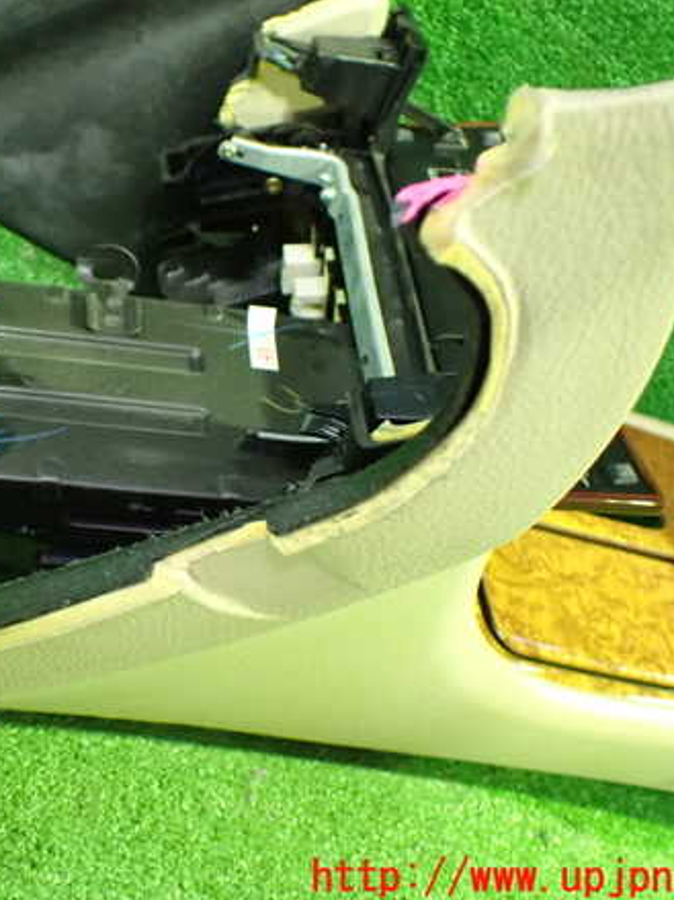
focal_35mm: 41
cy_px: 443
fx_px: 1065
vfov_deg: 45.8
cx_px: 160
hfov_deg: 34.3
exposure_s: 1/30
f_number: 2.3
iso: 1250
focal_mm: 5.4
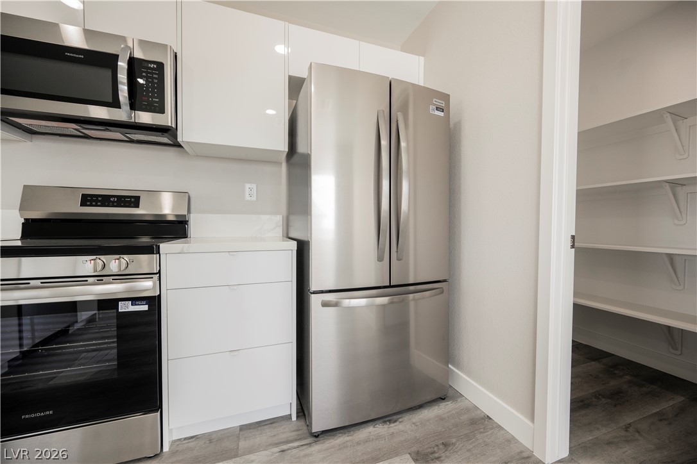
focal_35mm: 14
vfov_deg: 81.2
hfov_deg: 104.3
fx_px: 271
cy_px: 232
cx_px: 348
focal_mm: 14
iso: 400
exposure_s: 1/50
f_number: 5.6
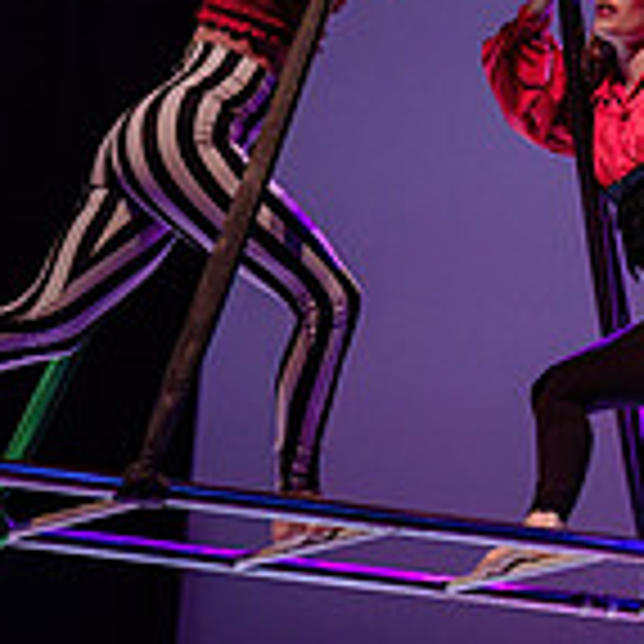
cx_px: 1063
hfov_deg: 9.7
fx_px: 3641
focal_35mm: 173
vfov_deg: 10.1
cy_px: 299
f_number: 1.2
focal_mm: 50
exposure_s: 1/320
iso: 800
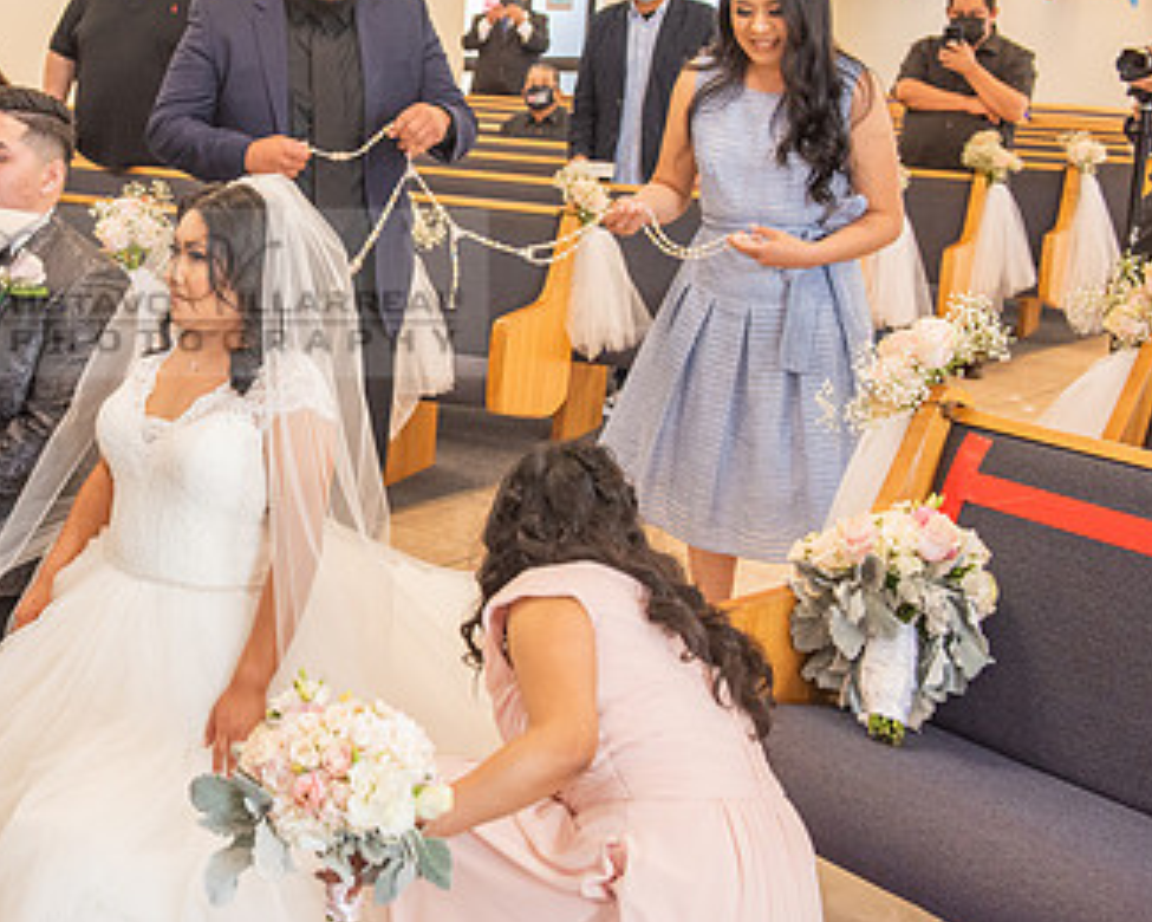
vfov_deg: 26.5
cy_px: 293
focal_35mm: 57
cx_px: 188
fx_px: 1943
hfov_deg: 31.9
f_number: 5
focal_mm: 34
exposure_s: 1/100
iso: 1250
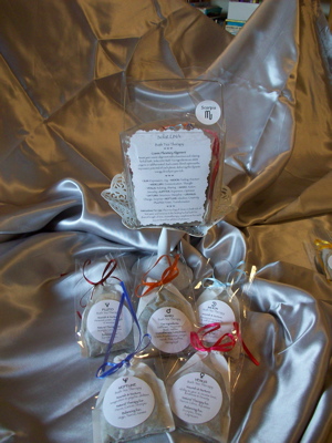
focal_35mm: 34
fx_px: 435
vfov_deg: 54.0
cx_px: 166
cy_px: 222
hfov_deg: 41.8
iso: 160
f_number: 2.8
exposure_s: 1/32.2
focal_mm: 5.7
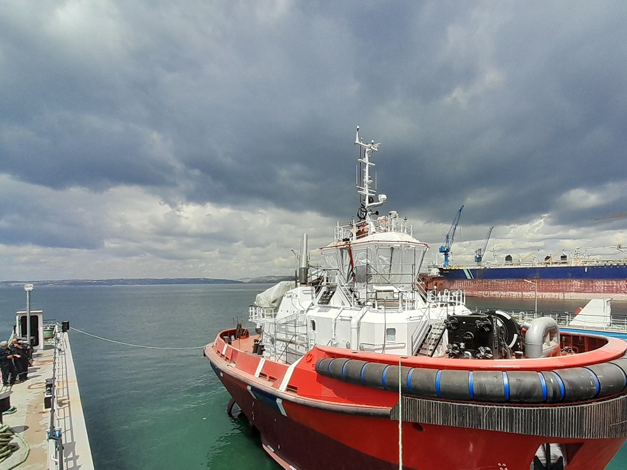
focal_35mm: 17
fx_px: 308
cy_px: 292
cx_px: 367
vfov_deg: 73.5
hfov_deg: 90.2
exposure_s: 1/1715
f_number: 2.2
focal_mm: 1.13
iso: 40
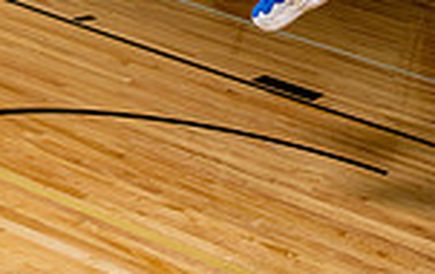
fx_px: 1152
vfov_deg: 11.4
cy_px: -372
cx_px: 314
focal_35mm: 97
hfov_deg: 21.2
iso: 250
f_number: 8
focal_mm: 32
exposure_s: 1/250
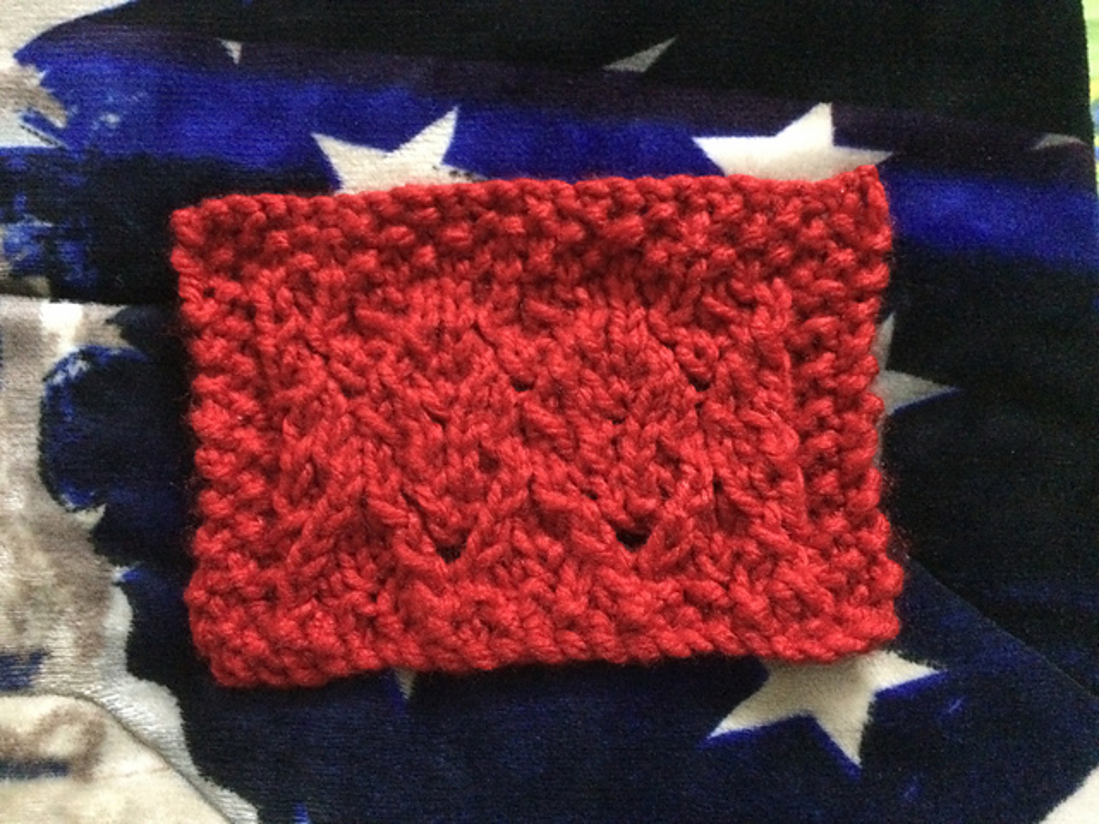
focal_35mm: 29
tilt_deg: -74.7
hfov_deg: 61.7
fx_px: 921
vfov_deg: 48.2
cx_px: 550
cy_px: 412
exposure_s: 1/17
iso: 1250
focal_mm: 4.15
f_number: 2.2
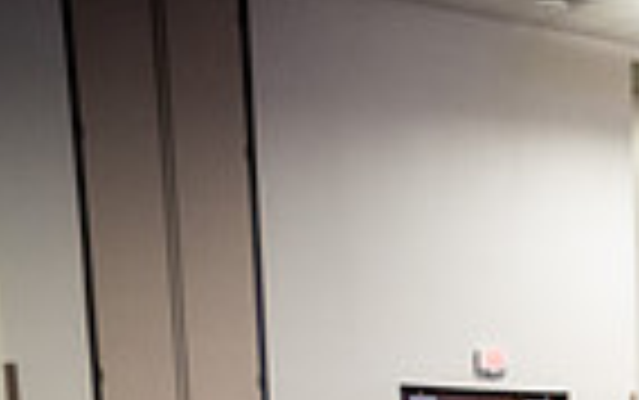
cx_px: 1156
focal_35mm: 101
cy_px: 829
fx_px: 1760
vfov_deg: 11.5
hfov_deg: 16.9
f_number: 2.8
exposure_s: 1/200
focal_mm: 24
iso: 3200
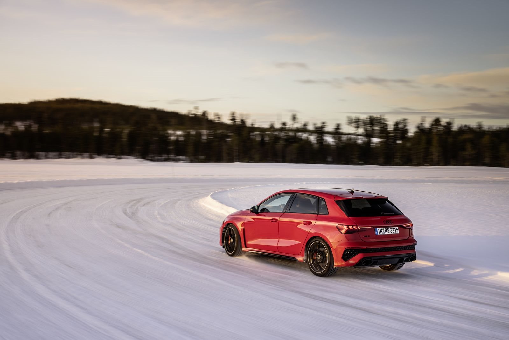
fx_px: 650
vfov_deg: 29.2
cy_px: 170
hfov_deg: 42.7
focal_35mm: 46
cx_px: 254
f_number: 6.3
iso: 100
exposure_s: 1/15
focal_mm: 46
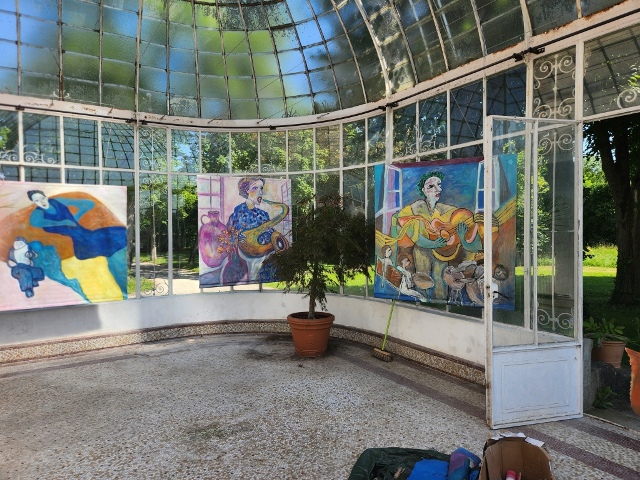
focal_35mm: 23
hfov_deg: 73.9
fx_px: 425
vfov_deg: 58.9
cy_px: 240
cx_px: 320
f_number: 1.8
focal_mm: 5.4
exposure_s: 1/697
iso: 20
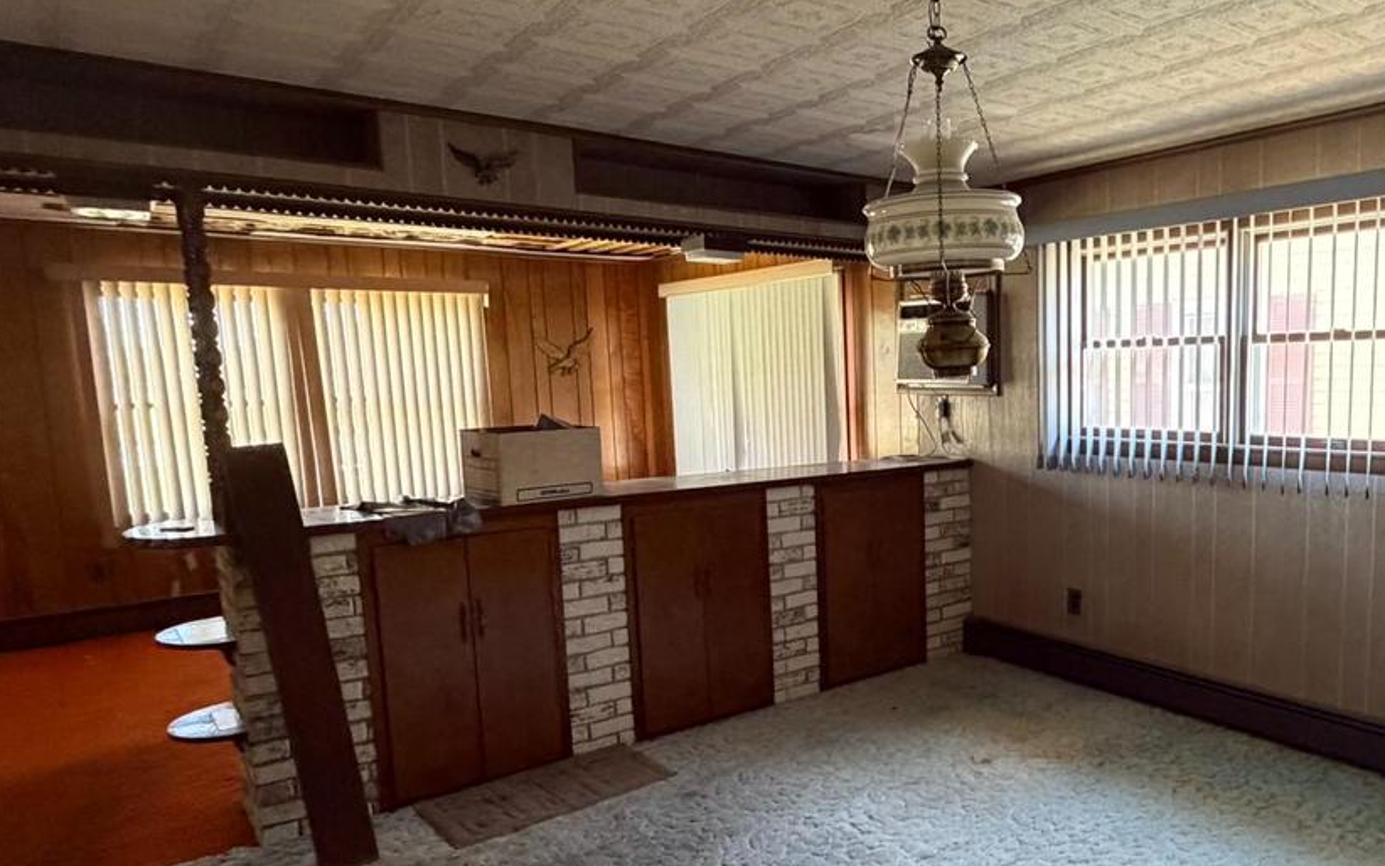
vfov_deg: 47.4
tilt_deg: -7.7
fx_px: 982
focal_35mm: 26
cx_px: 974
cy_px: 500
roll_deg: +0.9
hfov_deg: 67.5
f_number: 2.2
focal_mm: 2.22
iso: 640
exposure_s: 1/60
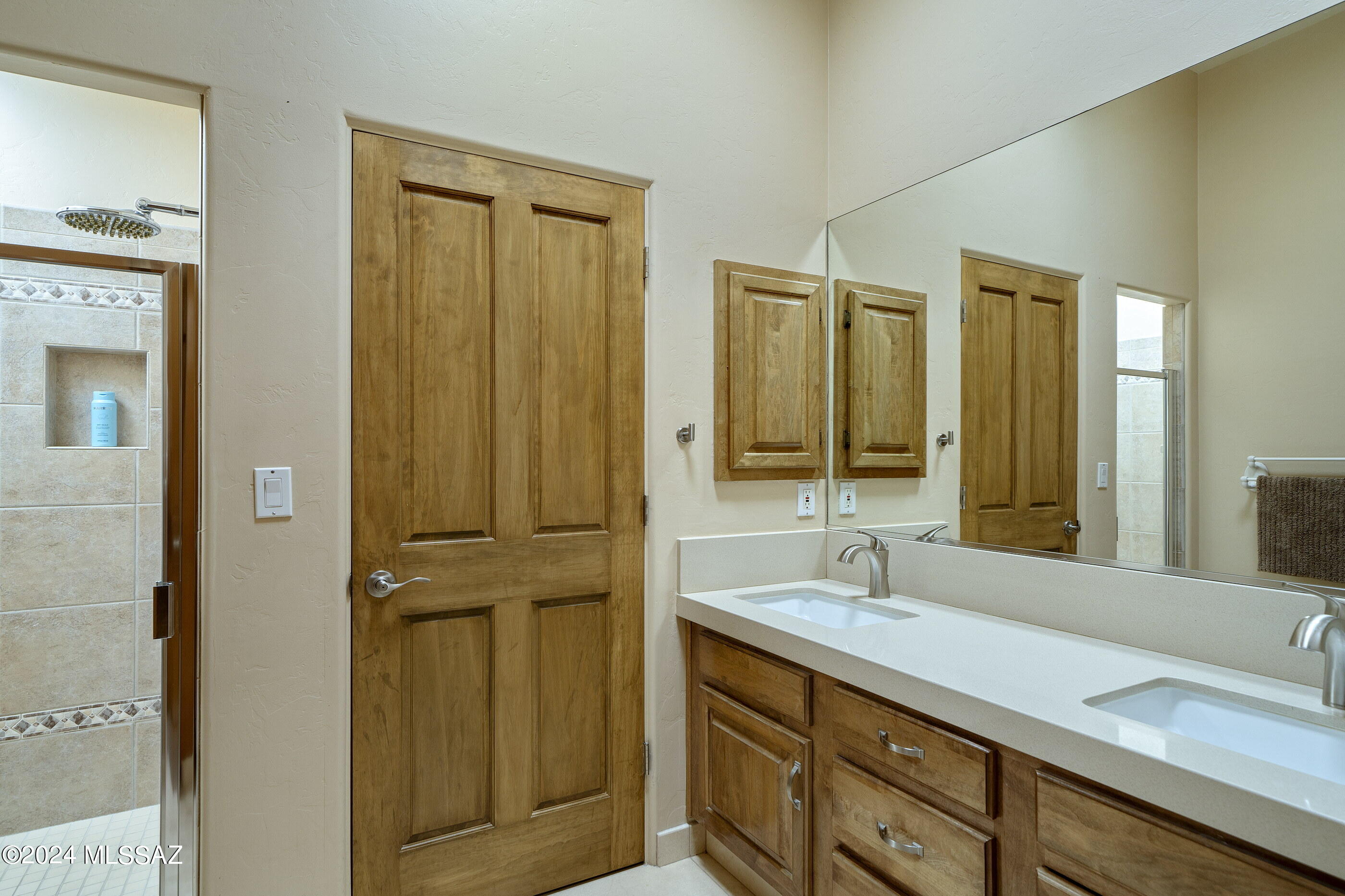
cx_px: 672
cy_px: 448
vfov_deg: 70.4
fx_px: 635
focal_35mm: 17
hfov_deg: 93.3
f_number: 7.1
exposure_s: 1/8
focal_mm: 17
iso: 200
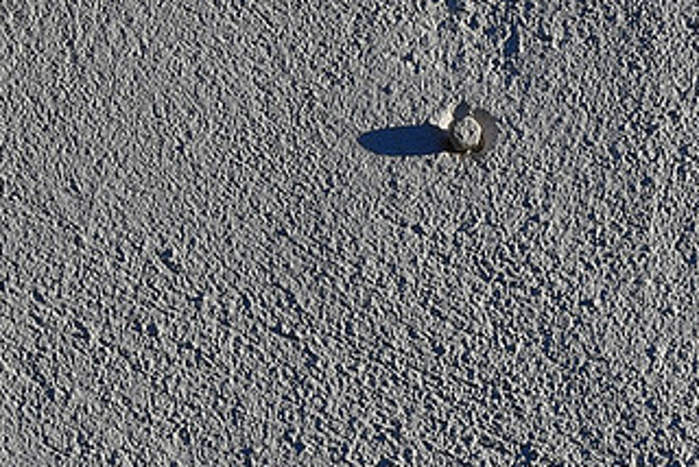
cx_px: -295
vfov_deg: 8.3
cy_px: 55
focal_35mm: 165
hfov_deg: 12.0
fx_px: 3207
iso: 200
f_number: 11
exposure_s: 1/320
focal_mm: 32
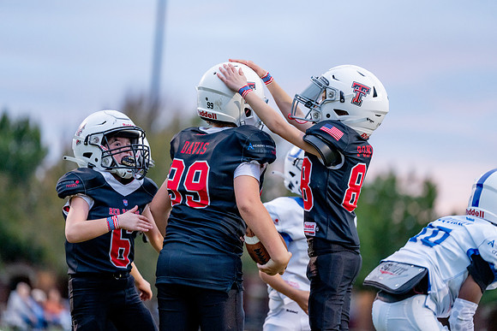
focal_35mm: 171
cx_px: 248
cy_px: 166
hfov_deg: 12.0
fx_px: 2361
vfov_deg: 8.0
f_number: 2.8
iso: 3200
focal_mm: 171
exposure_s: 1/1250
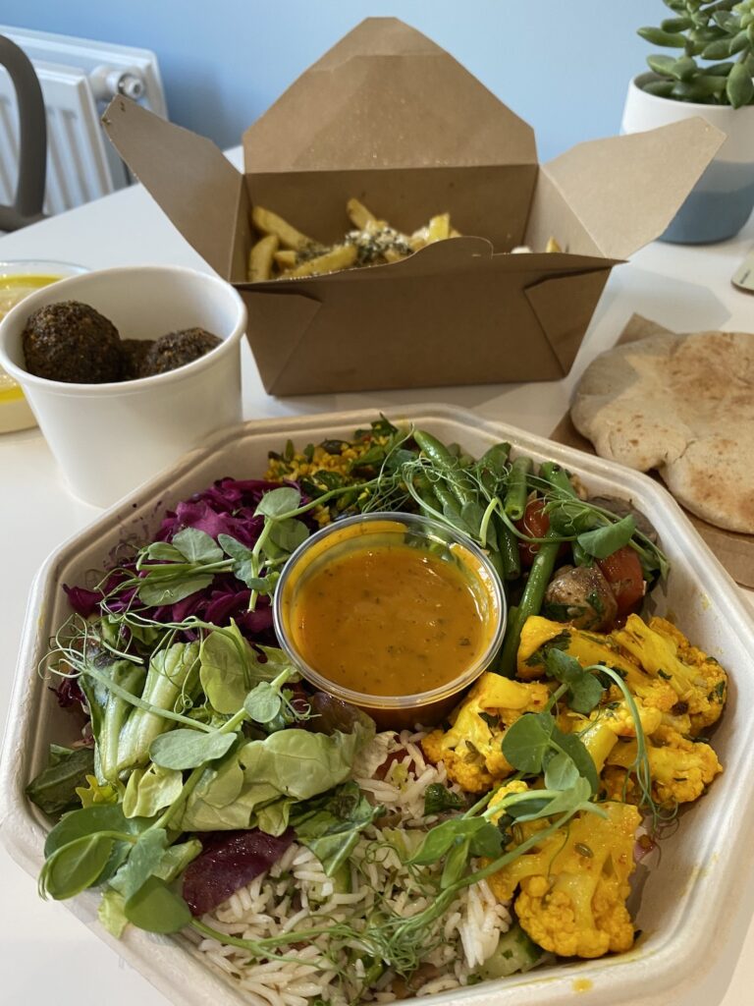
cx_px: 377
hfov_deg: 53.1
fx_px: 755
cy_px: 503
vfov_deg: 67.3
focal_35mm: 26
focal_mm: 4.25
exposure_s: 1/75
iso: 125
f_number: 1.8
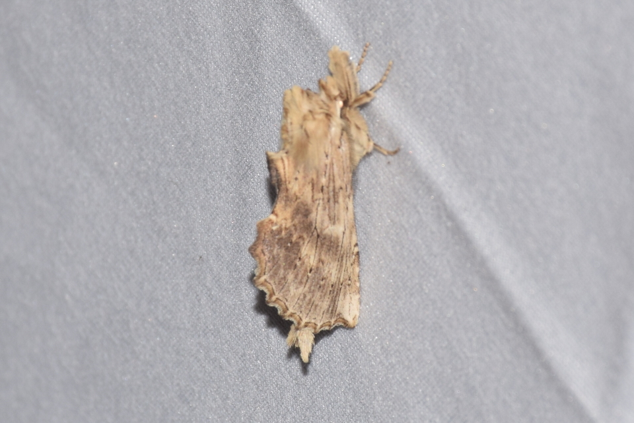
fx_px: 3698
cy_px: 212
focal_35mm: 210
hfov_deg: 9.8
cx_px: 317
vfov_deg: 6.5
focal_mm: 140
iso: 100
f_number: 13
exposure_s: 1/160
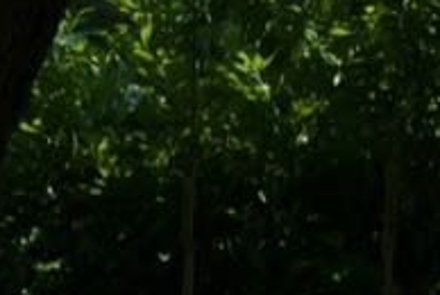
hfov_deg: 7.4
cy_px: 406
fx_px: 3232
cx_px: -528
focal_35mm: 264
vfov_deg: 5.2
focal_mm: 38
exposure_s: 1/400
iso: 100
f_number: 5
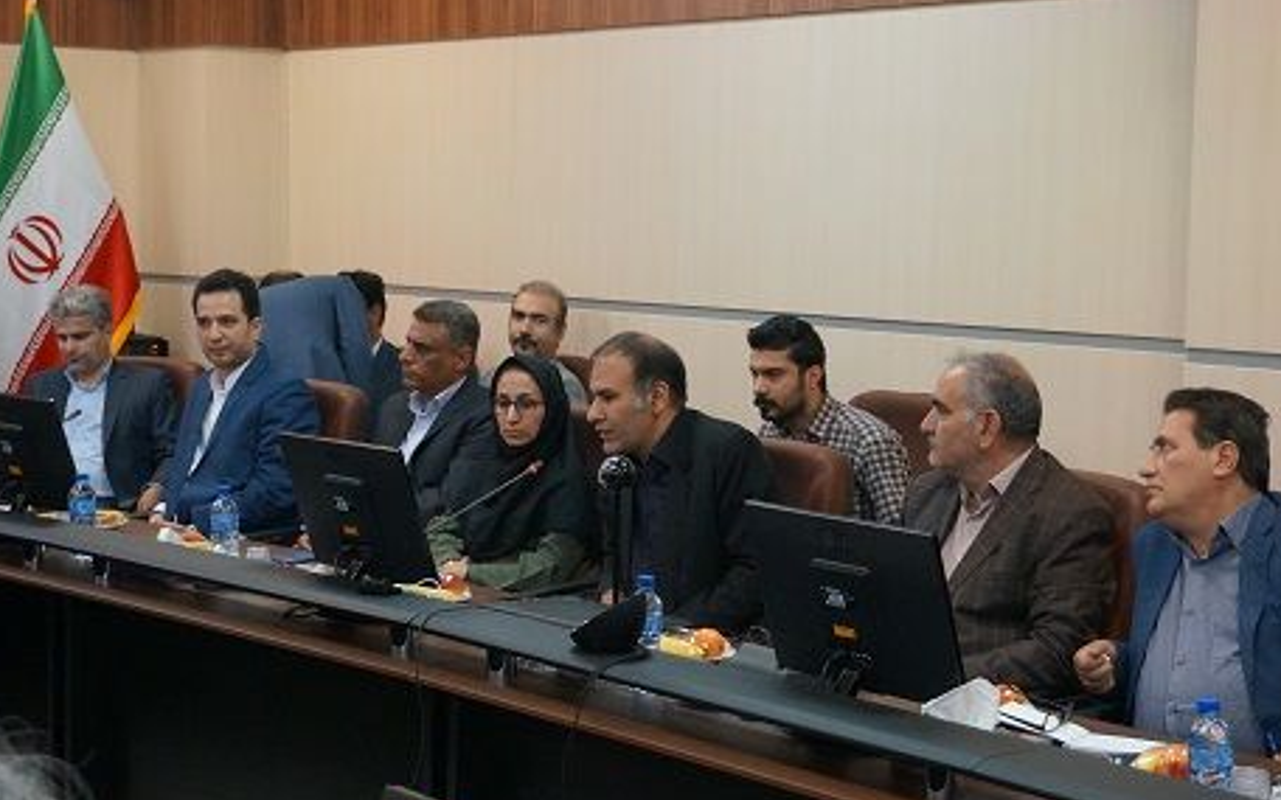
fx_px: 2339
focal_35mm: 67
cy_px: 441
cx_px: 635
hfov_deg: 30.6
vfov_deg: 19.4
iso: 3200
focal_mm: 40
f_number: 5.6
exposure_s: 1/80
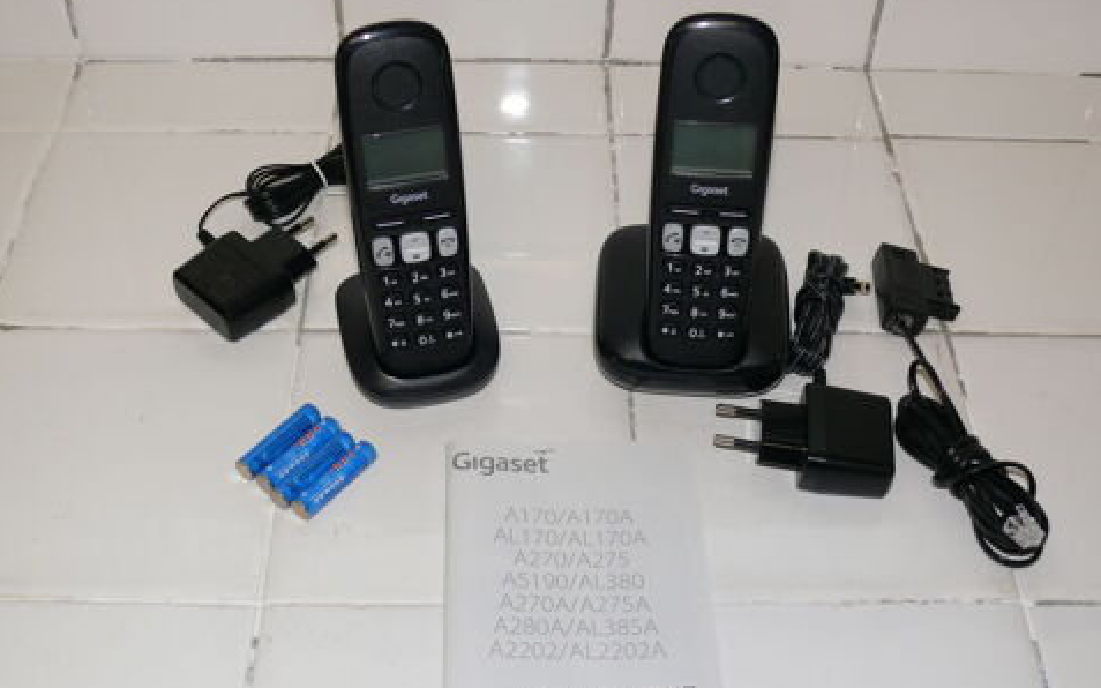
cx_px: 549
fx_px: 1440
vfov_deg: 26.9
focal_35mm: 48
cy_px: 362
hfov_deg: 41.8
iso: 100
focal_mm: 8.9
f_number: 2.8
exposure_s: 1/30
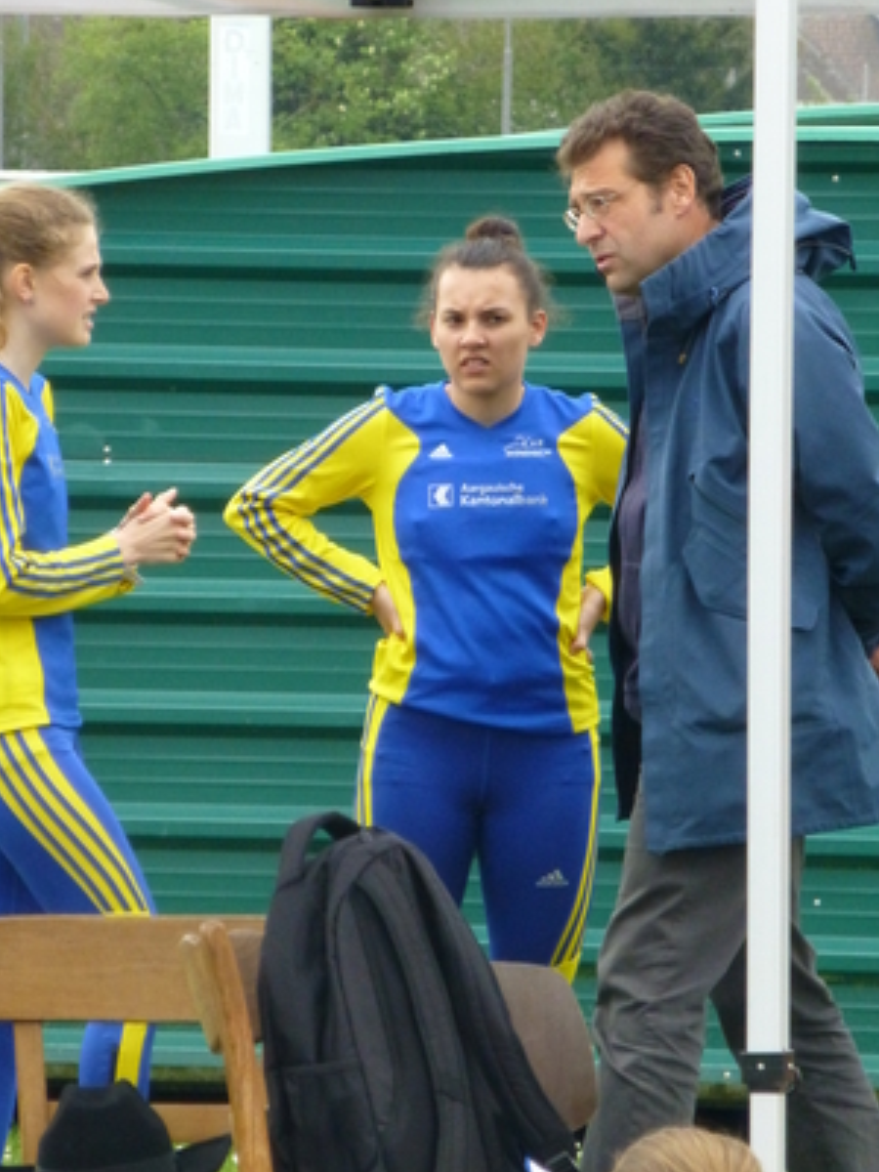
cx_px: 429
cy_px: 481
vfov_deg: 4.7
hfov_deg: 3.5
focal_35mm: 421
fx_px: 14254
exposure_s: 1/500
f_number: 5.9
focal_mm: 55.7
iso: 640
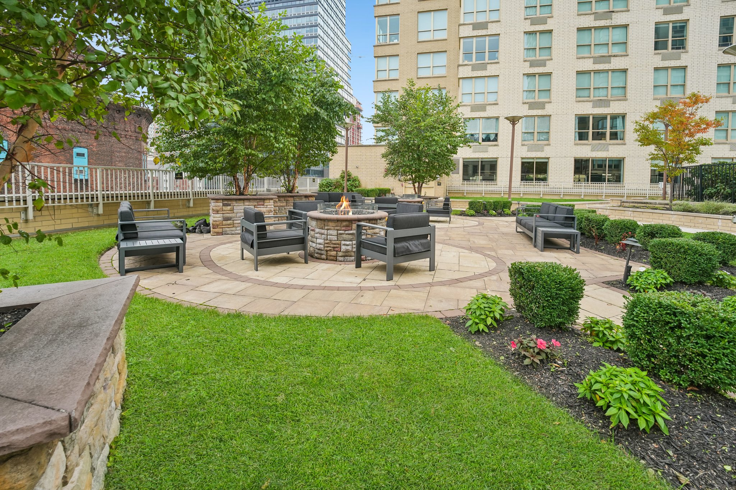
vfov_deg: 81.2
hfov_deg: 104.3
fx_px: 286
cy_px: 245
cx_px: 368
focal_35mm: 14
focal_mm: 14
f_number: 5.6
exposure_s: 1/320
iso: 800
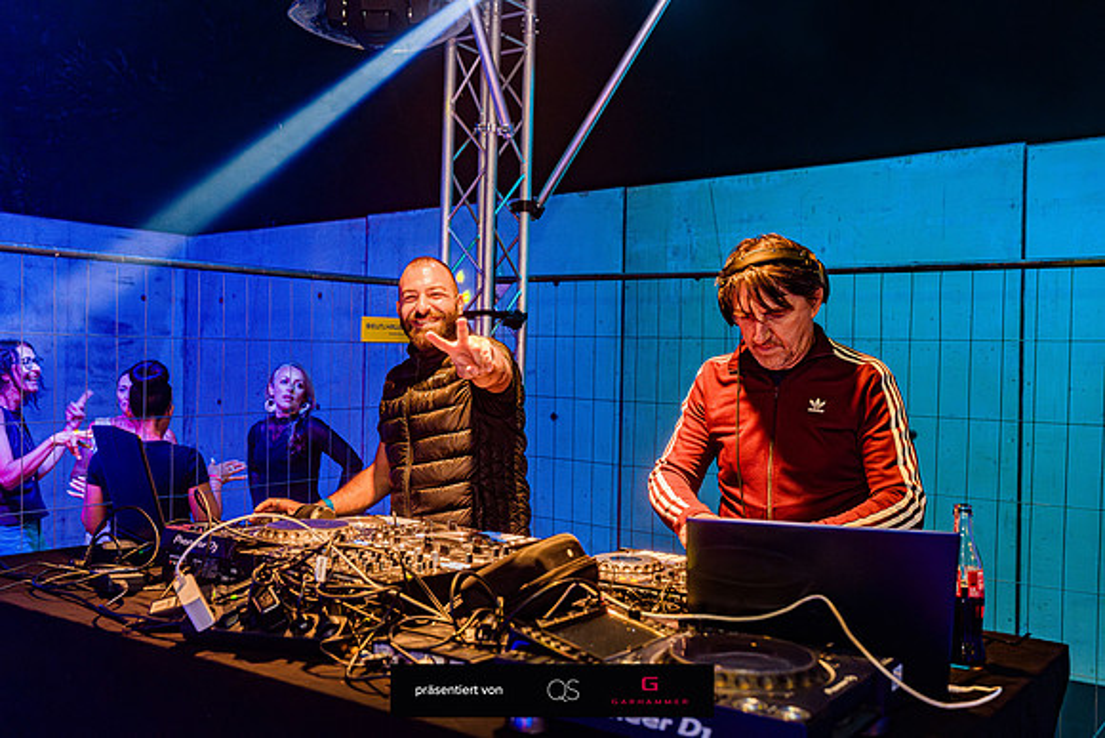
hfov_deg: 54.4
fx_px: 1075
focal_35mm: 35
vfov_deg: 37.9
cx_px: 552
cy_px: 369
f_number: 4
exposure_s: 1/100
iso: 3200
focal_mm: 35
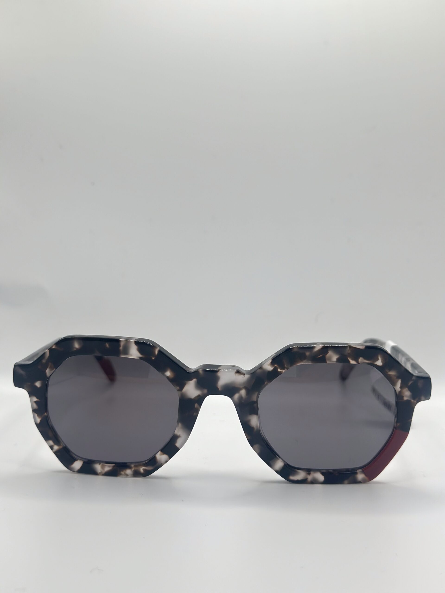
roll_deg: -0.5
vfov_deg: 39.7
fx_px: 823
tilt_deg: -27.1
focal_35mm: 48
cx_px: 222
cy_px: 296
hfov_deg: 30.3
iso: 80
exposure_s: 1/571
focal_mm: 6.86
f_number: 1.78
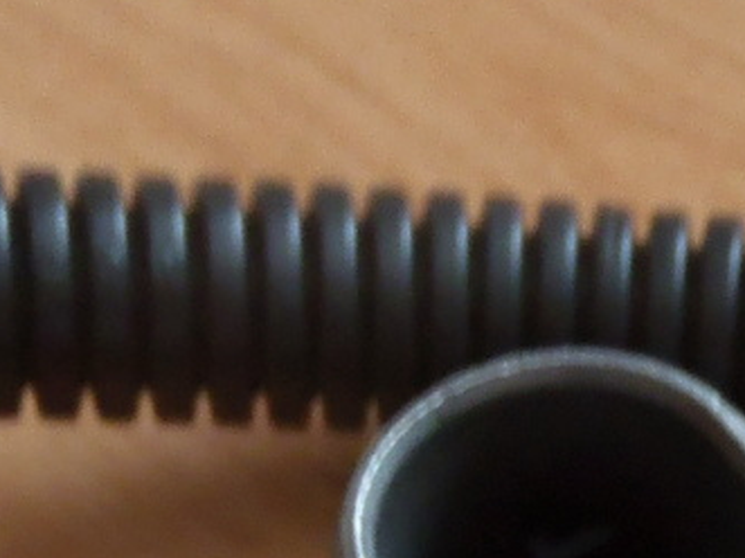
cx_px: 804
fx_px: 2732
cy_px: 1160
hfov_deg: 15.2
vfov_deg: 10.6
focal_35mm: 127
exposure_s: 1/6
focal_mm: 5
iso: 200
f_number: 3.5
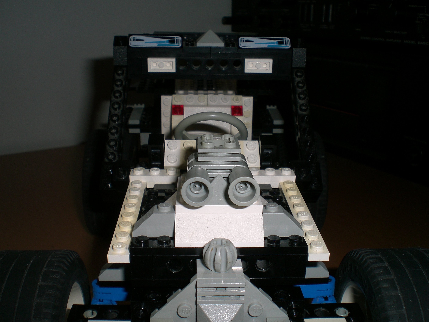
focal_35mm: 38
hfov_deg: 49.0
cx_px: 214
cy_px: 161
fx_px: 471
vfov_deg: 37.7
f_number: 4.4
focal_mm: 6.3
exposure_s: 1/60
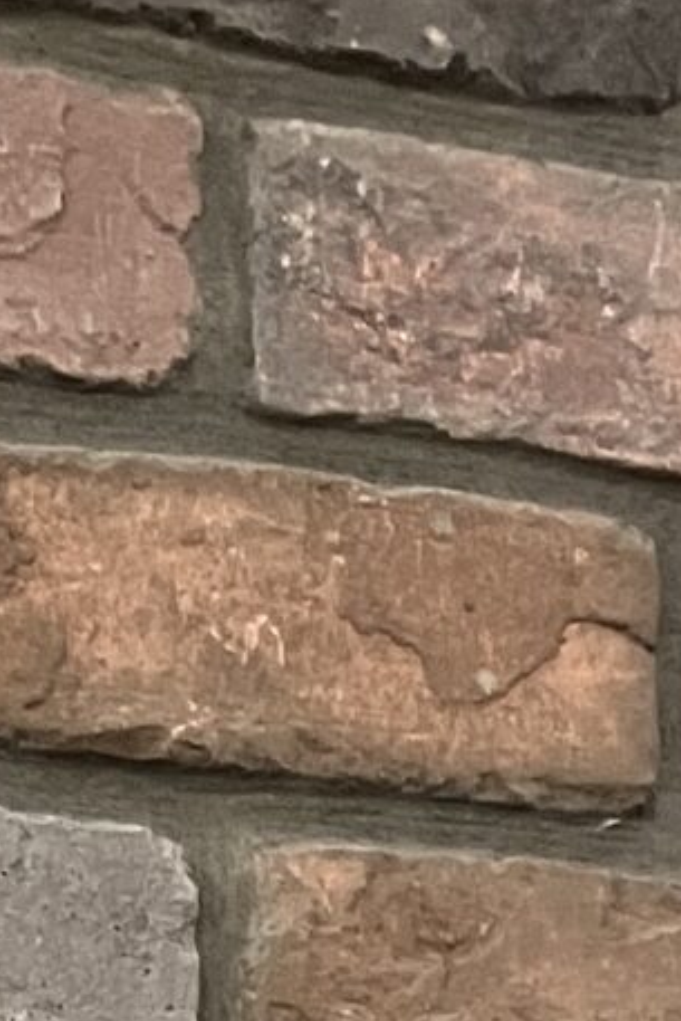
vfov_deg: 11.0
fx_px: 4621
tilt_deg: -0.6
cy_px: 2279
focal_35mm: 163
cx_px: -777
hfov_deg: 8.0
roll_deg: +0.2
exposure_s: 1/60
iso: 250
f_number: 1.8
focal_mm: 3.99
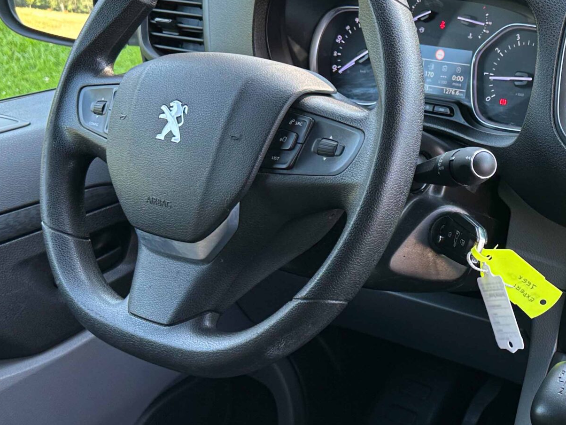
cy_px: 226
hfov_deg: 35.0
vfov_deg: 28.6
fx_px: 834
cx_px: 527
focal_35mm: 51
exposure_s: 1/3200
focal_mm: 6.86
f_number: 1.8
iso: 80
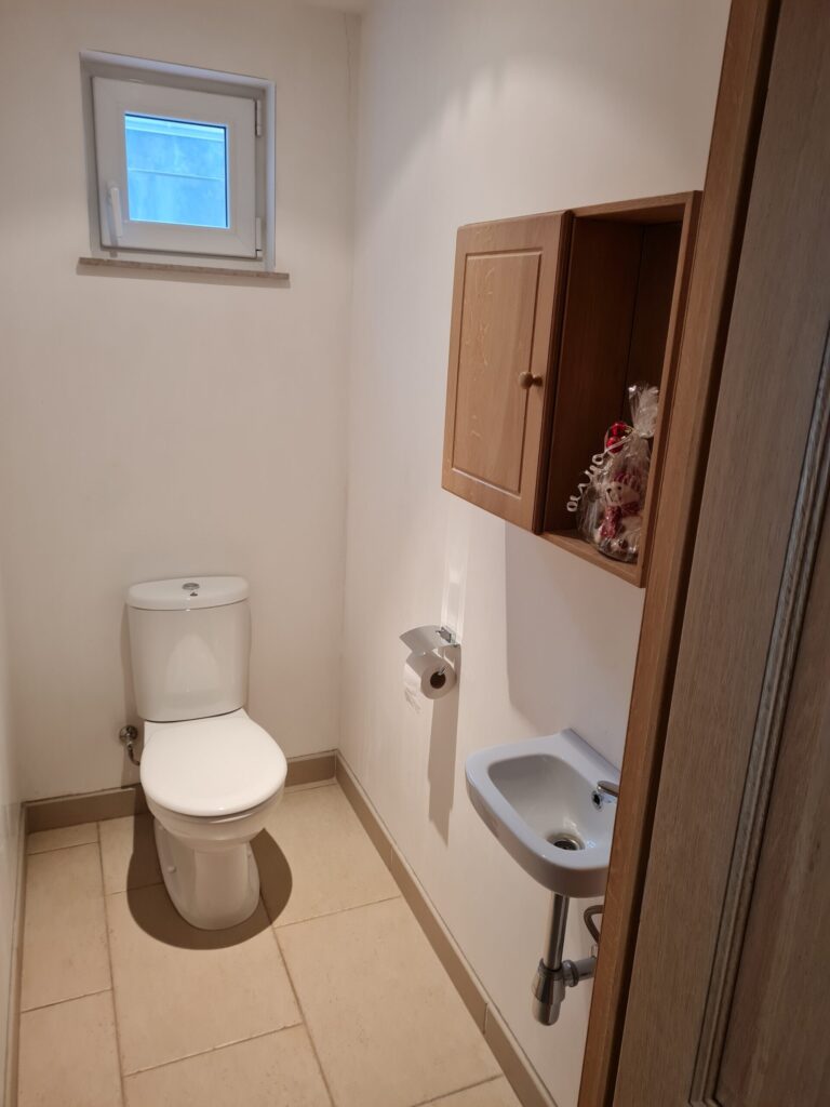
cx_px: 415
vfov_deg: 67.3
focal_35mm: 26
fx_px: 831
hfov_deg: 53.1
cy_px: 554
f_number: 1.8
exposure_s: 1/100
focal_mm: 5.4
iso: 320
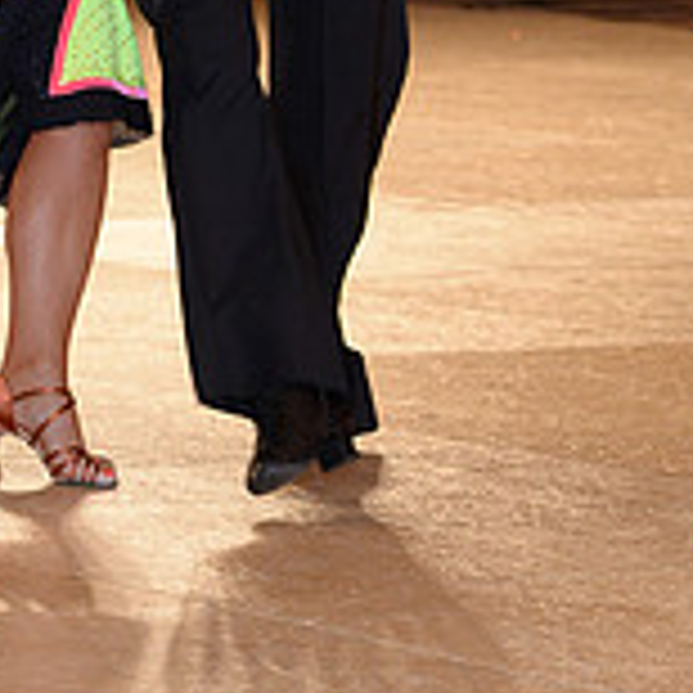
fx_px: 8675
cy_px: -274
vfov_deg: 4.6
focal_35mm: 383
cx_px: 79
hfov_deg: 4.6
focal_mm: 120
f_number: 5.6
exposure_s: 1/250
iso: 1600
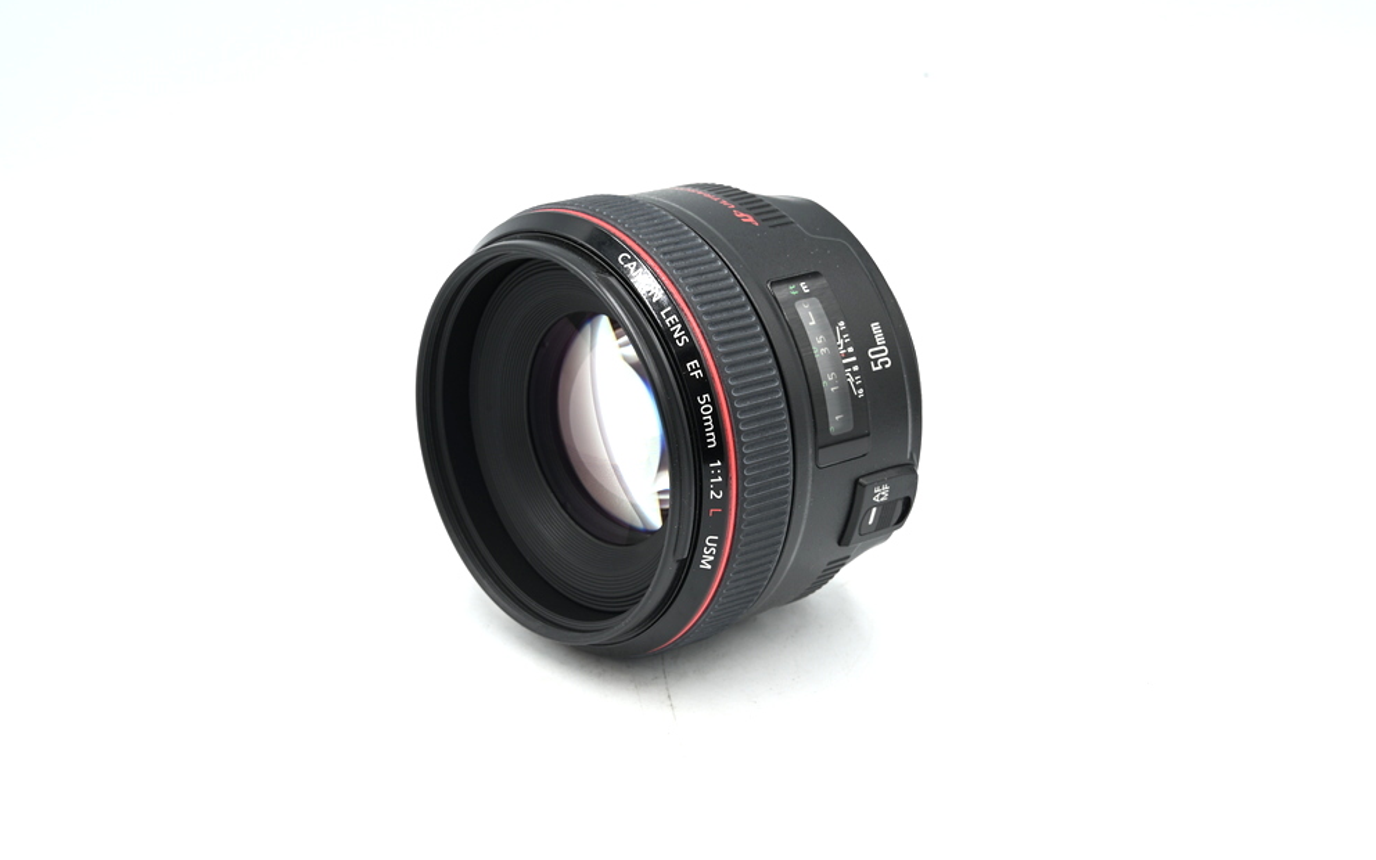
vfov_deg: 16.9
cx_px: 685
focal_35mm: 77
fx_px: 2888
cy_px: 433
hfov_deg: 26.8
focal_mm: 75
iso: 100
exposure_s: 1/13
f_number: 14
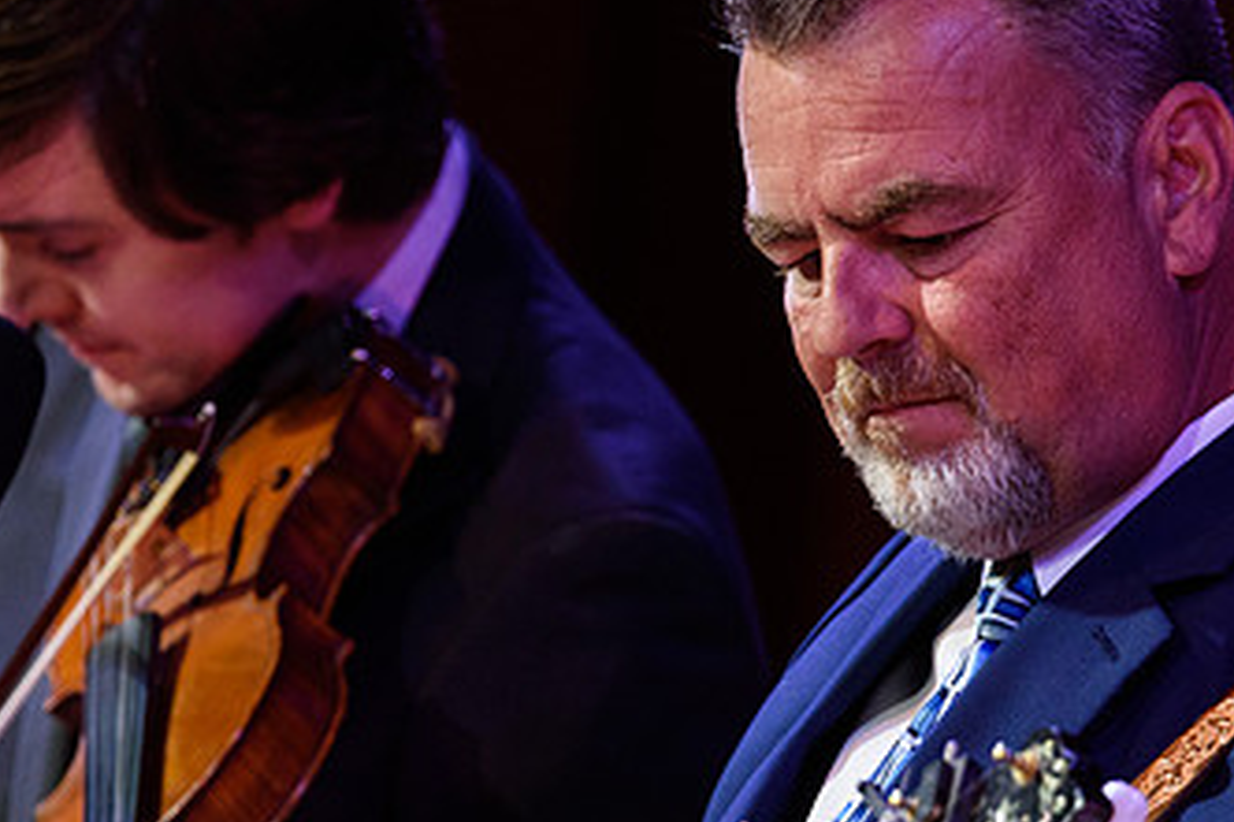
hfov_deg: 2.4
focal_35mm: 874
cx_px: 558
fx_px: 29943
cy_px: 541
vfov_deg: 1.6
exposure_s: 1/320
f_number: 6
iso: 2500
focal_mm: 500
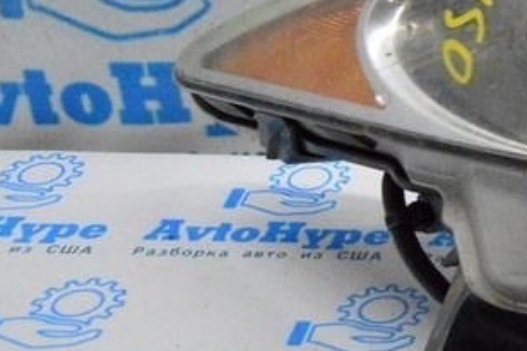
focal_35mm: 105
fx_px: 1531
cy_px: 74
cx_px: 840
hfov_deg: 17.2
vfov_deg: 13.0
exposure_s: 1/1000
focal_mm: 21
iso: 6400
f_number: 3.8
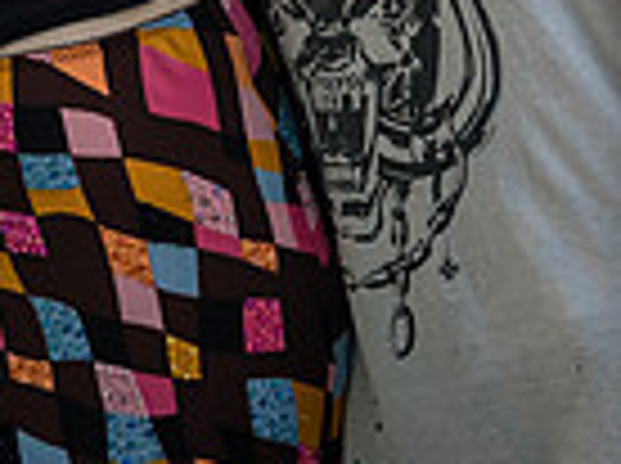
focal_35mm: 161
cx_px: -79
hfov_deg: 12.1
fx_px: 2883
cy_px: -355
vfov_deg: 8.8
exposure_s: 1/160
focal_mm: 32
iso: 1000
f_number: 3.5
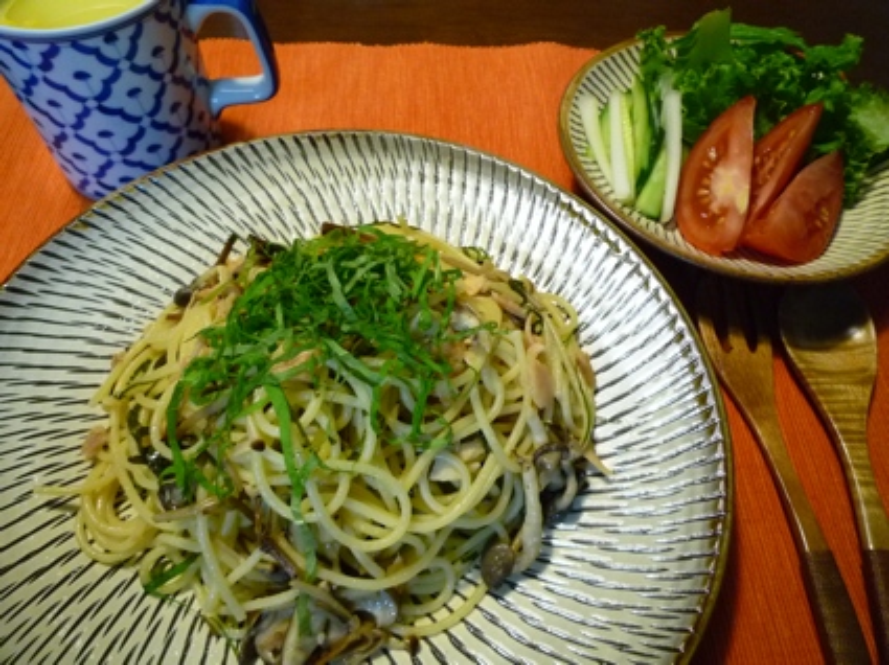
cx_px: 444
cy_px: 332
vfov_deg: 54.8
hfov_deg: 69.4
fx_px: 642
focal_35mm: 25
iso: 400
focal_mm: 4.4
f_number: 2.8
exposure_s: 1/13
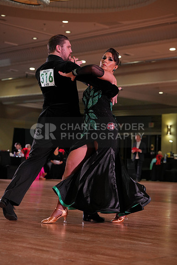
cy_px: 132
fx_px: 553
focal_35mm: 75
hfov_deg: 18.2
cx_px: 88
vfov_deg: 27.0
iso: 1250
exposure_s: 1/500
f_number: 4
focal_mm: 75
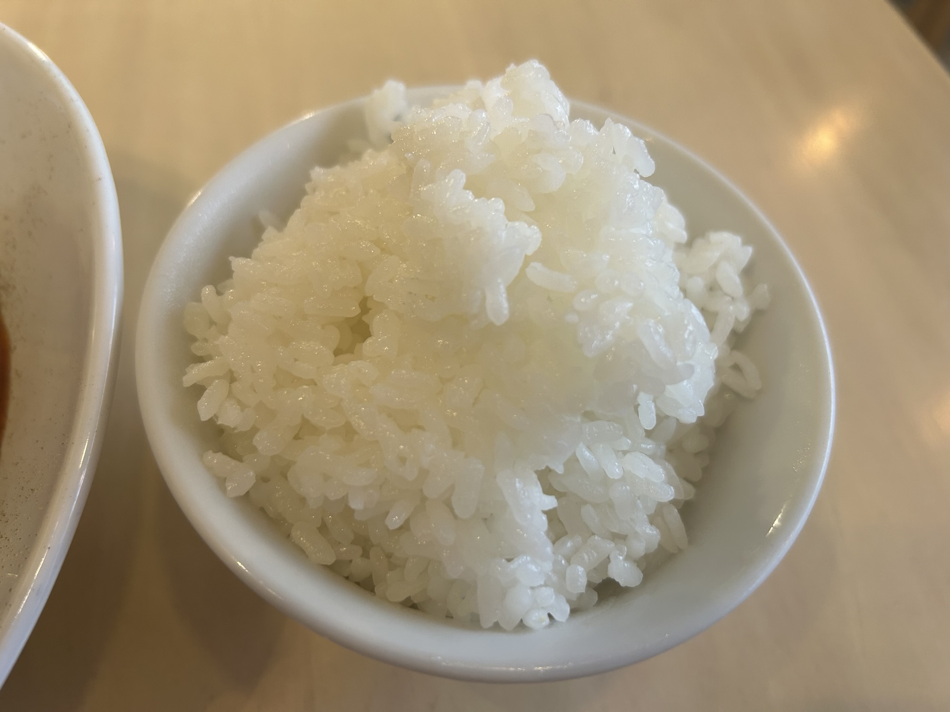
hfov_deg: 67.3
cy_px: 356
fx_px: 714
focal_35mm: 26
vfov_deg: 53.1
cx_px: 475
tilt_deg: -55.4
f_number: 1.5
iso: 125
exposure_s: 1/111
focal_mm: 5.7
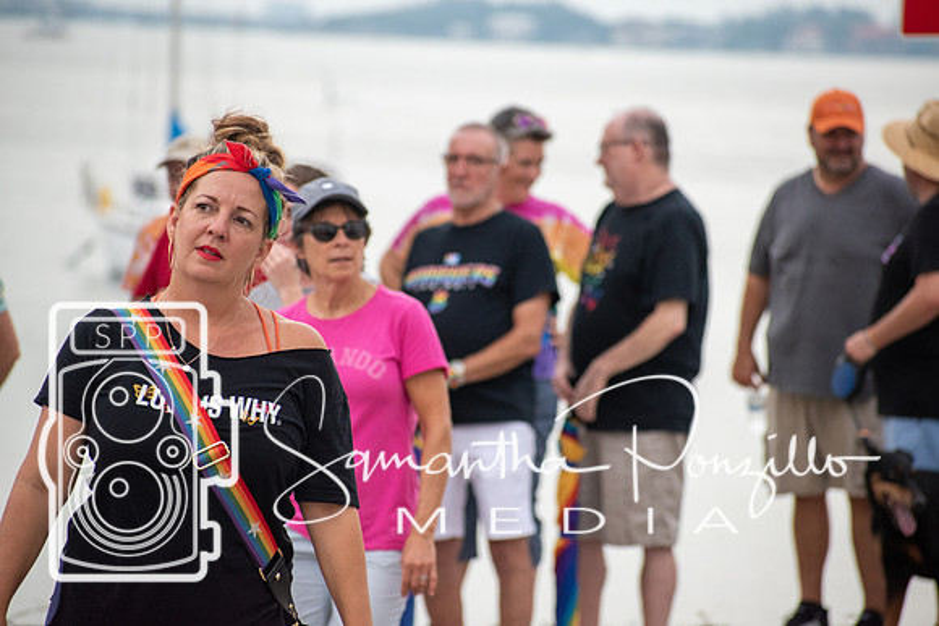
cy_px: 313
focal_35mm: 285
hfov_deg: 7.2
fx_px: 7435
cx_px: 470
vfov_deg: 4.8
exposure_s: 1/1000
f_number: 5.3
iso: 720
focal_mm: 190
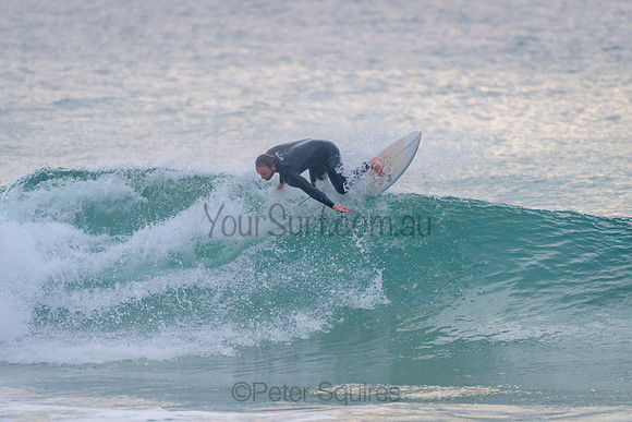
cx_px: 306
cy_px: 207
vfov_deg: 2.2
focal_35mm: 613
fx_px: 10766
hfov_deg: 3.4
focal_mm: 500
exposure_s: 1/1250
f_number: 5.6
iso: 500
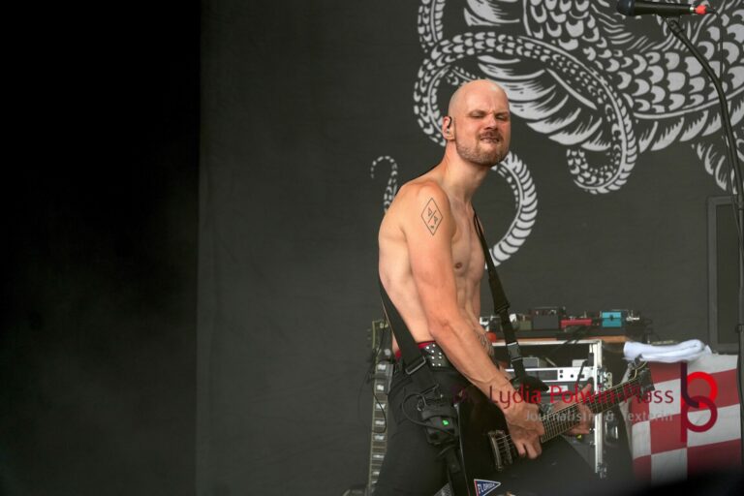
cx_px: 372
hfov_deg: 12.9
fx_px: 3286
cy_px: 248
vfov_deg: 8.6
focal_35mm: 159
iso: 400
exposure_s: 1/200
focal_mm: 106
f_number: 5.6
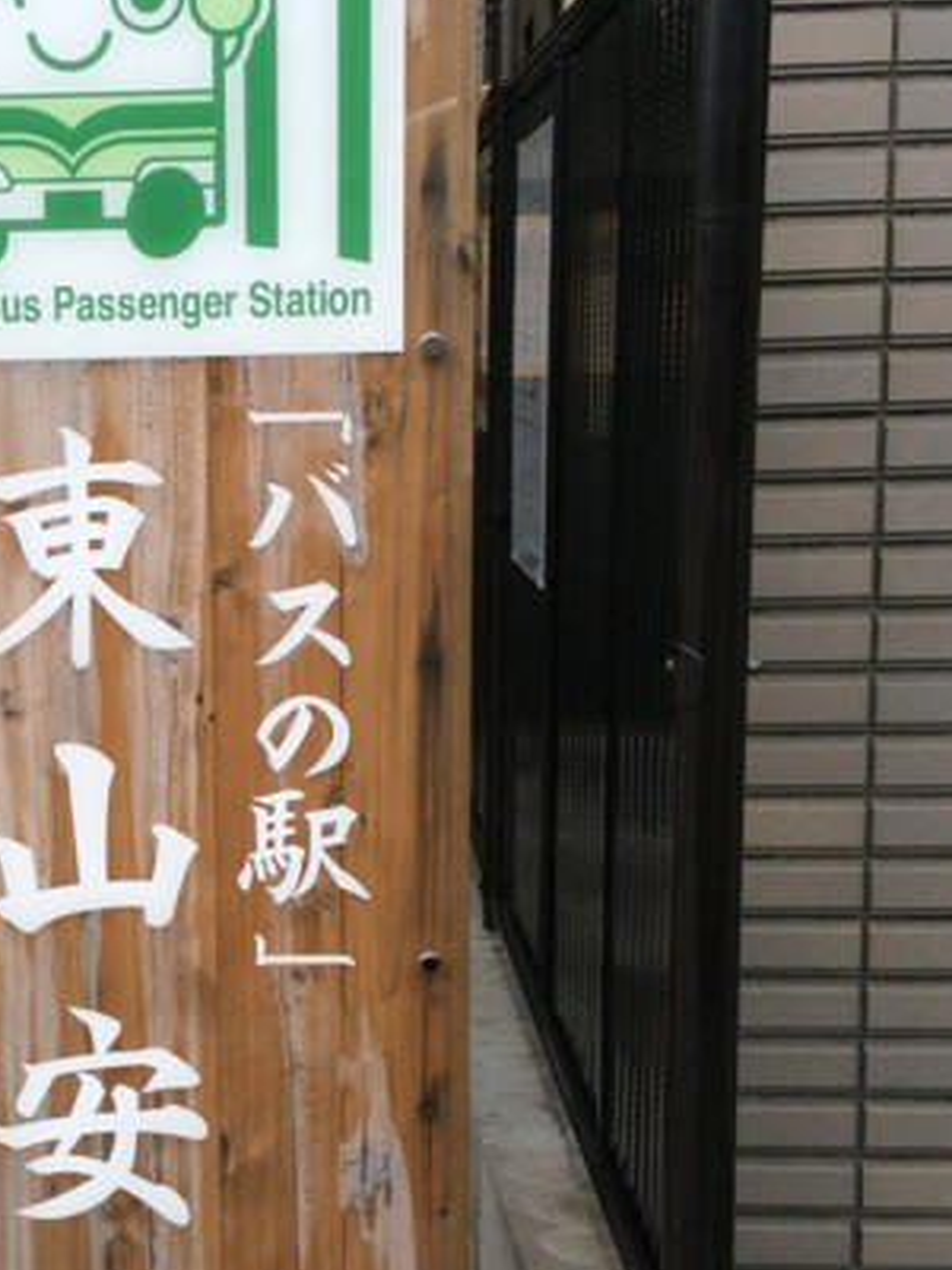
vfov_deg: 30.2
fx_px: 2347
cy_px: 737
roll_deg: +2.1
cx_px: 162
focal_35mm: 64
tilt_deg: -10.2
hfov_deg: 22.6
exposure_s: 1/427
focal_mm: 3.3
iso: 32
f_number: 2.4
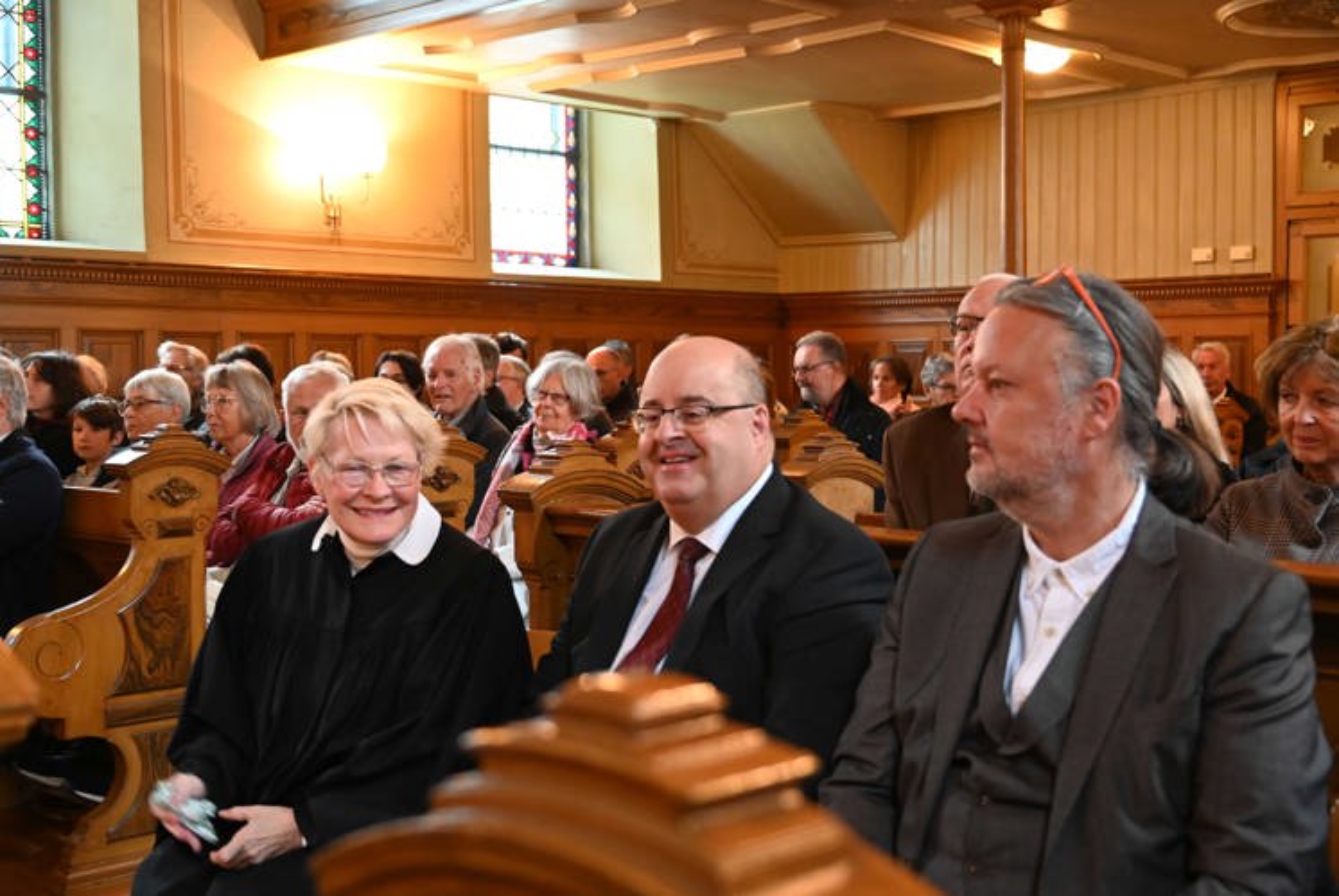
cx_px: 670
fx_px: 1601
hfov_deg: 45.4
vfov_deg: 31.3
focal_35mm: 43
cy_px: 448
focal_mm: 43
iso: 6400
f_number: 5
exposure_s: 1/60
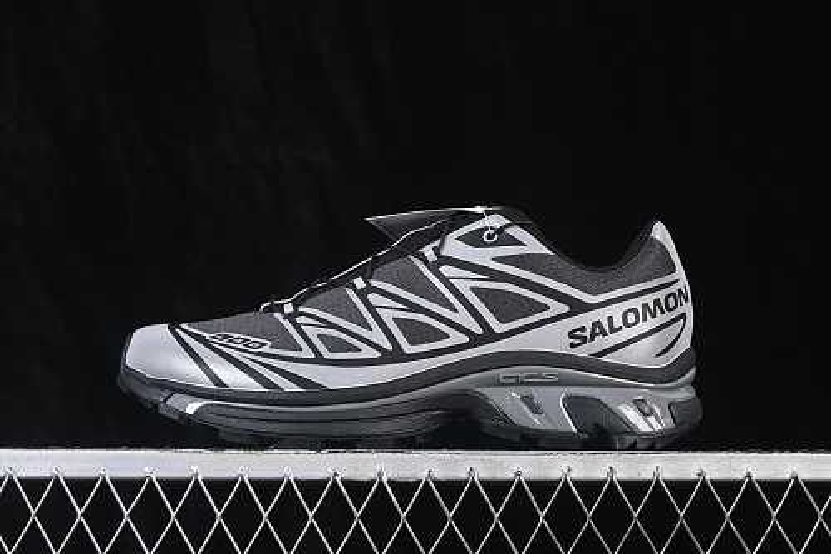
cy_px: 277
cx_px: 416
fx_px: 1731
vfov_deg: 18.2
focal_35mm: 75
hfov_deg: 27.0
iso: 160
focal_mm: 50
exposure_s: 1/60
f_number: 6.3
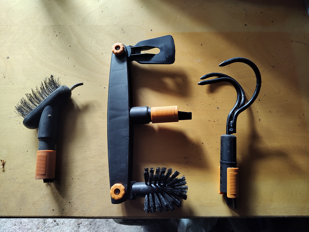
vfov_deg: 58.9
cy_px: 116
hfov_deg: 73.9
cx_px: 154
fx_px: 205
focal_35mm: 23
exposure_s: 1/50
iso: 328
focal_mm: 5.56
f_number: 1.8
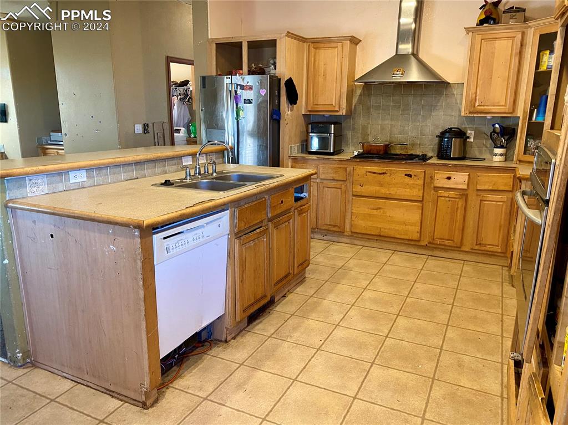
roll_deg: -0.7
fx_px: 426
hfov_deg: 67.3
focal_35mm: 26
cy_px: 212
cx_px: 284
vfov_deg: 53.0
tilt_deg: -13.1
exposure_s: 1/60
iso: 250
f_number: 1.8
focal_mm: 4.25
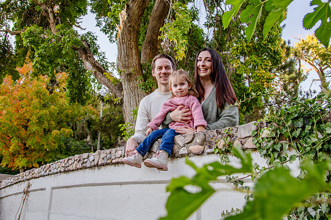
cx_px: 162
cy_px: 86
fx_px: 289
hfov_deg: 59.6
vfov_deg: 41.5
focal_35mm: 31
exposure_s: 1/250
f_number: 5
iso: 320
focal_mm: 24
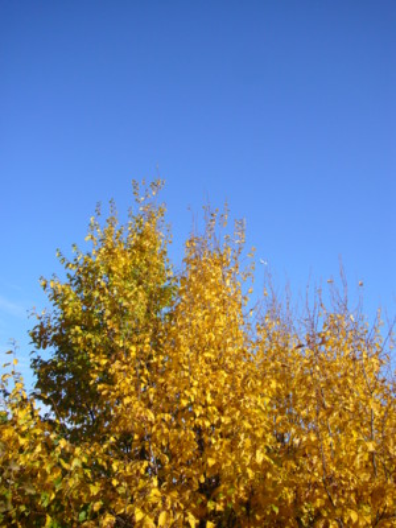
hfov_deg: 40.7
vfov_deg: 52.6
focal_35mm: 35
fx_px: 534
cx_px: 198
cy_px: 264
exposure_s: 1/200
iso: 80
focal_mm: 5.7
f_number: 6.3
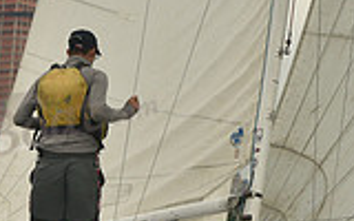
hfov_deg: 6.2
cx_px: 274
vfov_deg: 3.8
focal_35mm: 341
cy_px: 222
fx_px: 3290
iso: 320
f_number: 6.3
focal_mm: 92
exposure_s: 1/1600
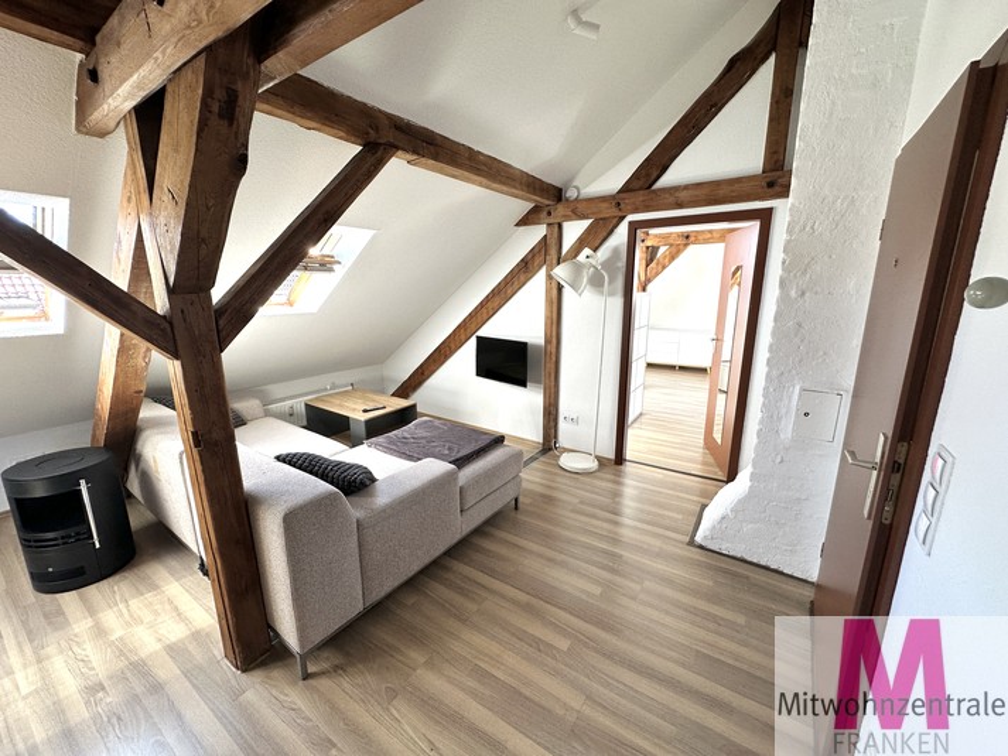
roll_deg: +0.2
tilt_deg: -12.2
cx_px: 504
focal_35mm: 14
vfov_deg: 85.7
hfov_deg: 102.1
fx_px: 408
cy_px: 378
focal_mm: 2.22
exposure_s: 1/100
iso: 125
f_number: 2.2
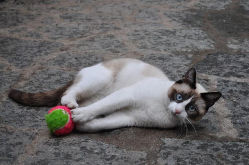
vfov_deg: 18.1
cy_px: 82
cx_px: 124
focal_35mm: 75
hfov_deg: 27.0
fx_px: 518
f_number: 5.6
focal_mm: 50
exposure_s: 1/100
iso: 400
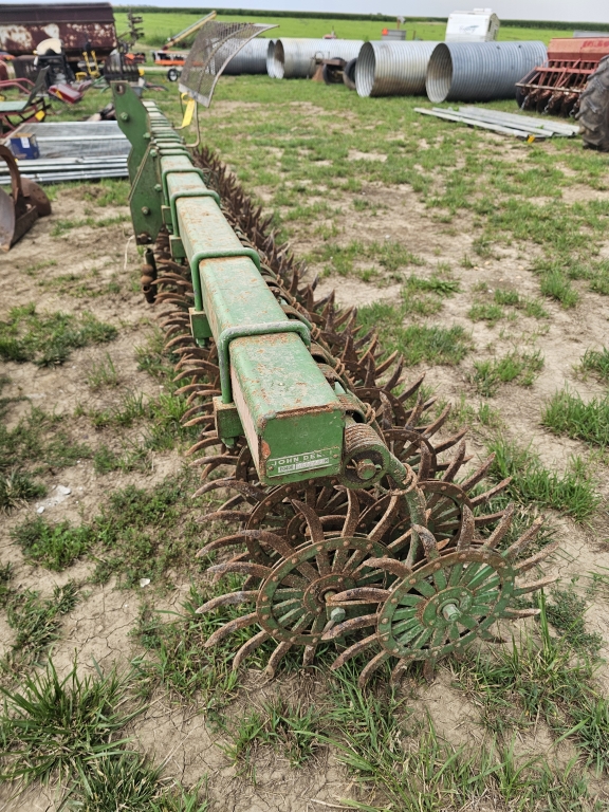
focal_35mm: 23
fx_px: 540
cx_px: 304
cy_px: 406
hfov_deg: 58.9
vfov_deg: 73.9
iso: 20
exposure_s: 1/180
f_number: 1.7
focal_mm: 6.3
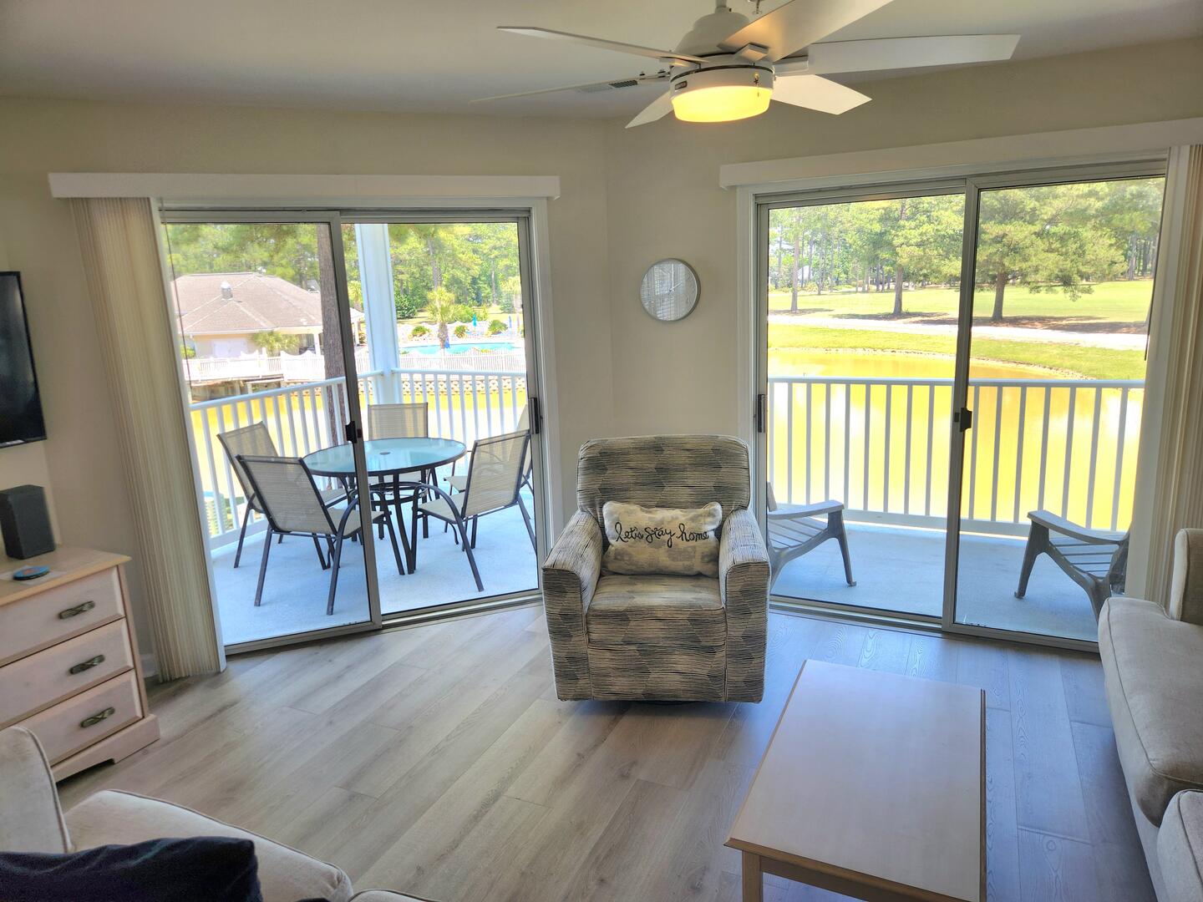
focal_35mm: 23
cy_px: 451
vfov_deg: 58.9
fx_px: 799
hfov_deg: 73.9
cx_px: 602
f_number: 1.8
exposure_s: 1/161
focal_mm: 5.4
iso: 20
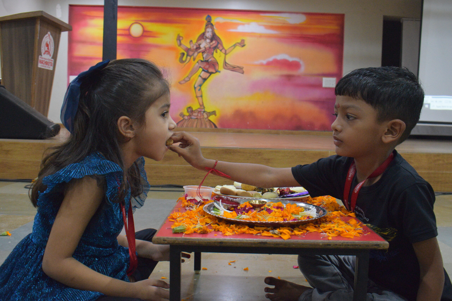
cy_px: 150
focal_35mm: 36
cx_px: 226
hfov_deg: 53.1
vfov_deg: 36.9
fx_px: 452
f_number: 5.6
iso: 3200
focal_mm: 24
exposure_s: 1/60
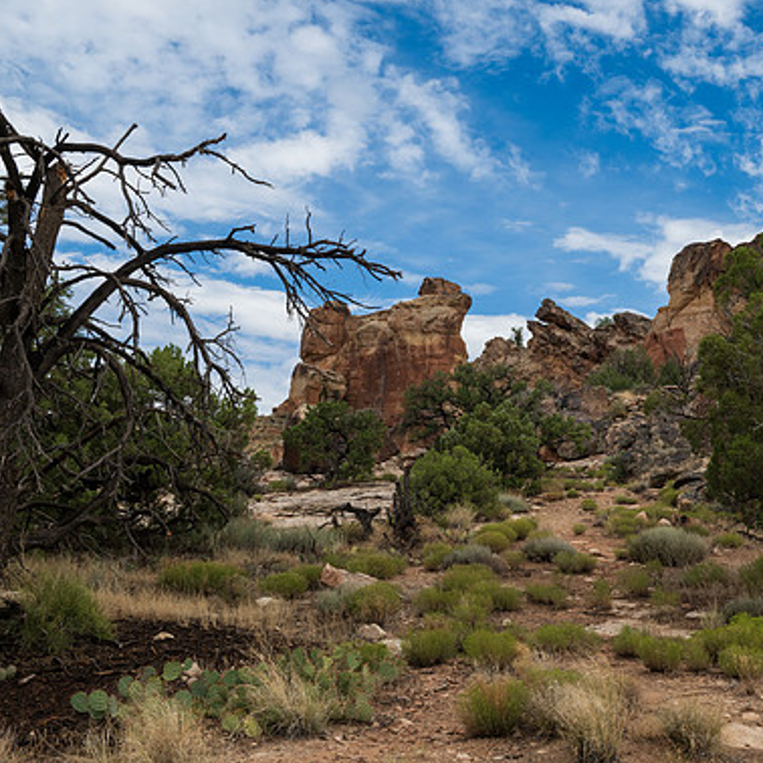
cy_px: 411
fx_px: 1122
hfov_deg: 36.9
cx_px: 547
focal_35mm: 45
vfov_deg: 37.5
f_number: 14
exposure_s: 1/200
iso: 250
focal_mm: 32
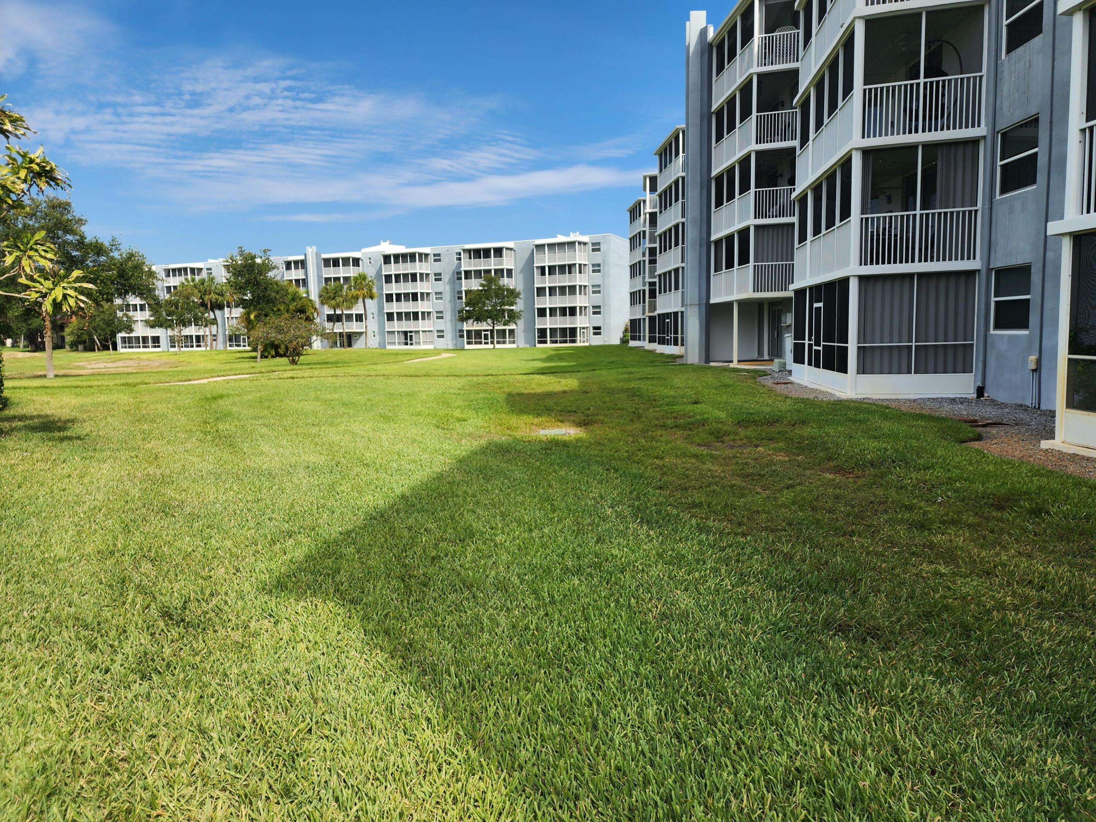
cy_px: 411
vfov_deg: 58.9
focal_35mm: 23
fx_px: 728
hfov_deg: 73.9
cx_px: 548
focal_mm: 6.4
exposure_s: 1/947
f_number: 1.8
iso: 12
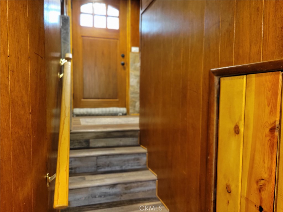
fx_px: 213
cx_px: 142
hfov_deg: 67.3
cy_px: 106
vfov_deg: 53.1
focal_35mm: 26
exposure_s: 1/30
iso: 320
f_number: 1.8
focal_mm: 5.4
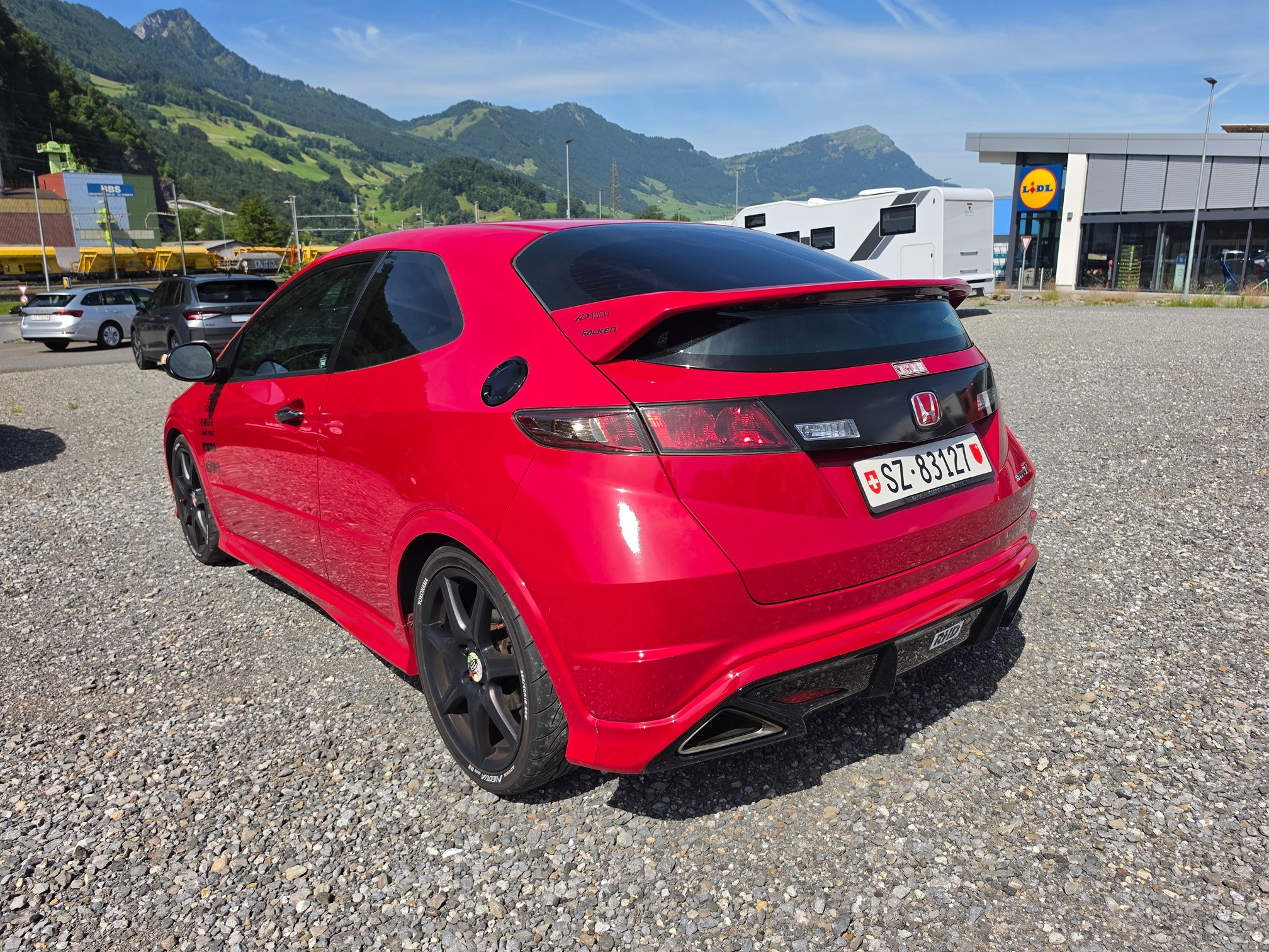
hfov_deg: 73.9
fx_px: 843
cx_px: 634
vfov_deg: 58.9
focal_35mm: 23
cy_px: 476
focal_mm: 6.5
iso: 64
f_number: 1.4
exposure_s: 1/7329
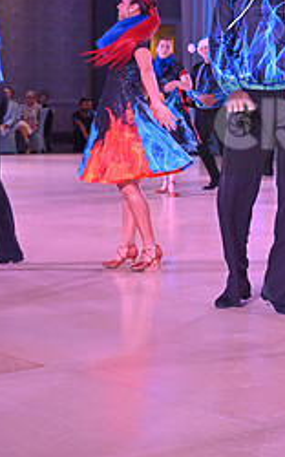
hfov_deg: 13.8
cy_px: 127
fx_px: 1120
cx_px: 398
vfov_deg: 22.9
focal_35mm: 90
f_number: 5
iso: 4500
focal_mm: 38
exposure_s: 1/400
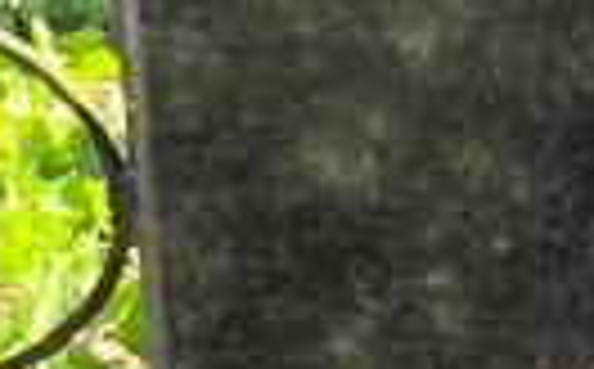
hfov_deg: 6.1
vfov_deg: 4.1
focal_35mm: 322
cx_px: 1757
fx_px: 5204
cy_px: 374
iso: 50
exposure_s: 1/235
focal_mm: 4.71
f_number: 1.7
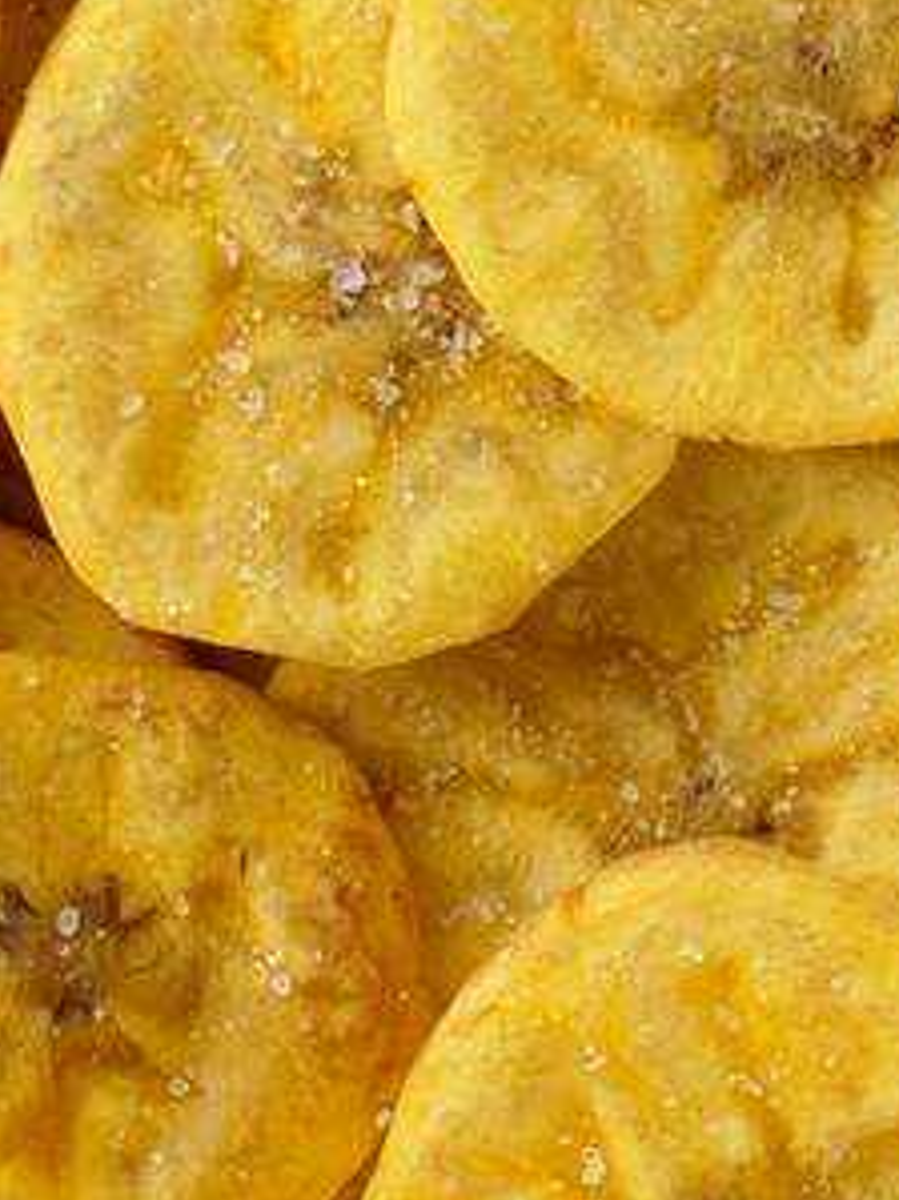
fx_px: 6307
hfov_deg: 8.1
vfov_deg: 10.9
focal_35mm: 182
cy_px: 566
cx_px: 28
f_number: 5
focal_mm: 17
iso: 200
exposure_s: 1/80
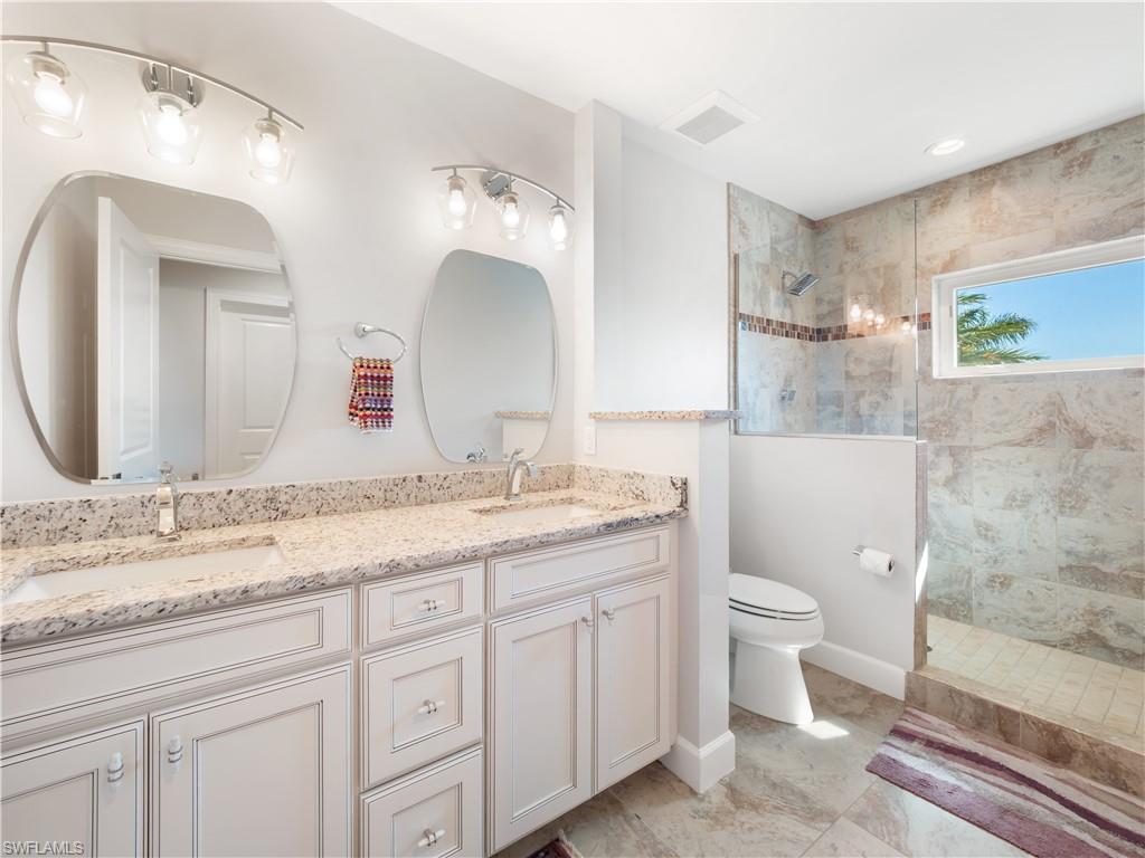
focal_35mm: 14
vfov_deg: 85.7
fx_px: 463
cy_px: 429
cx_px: 572
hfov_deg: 102.1
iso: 200
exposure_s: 1/4
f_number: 7.1
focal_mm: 7
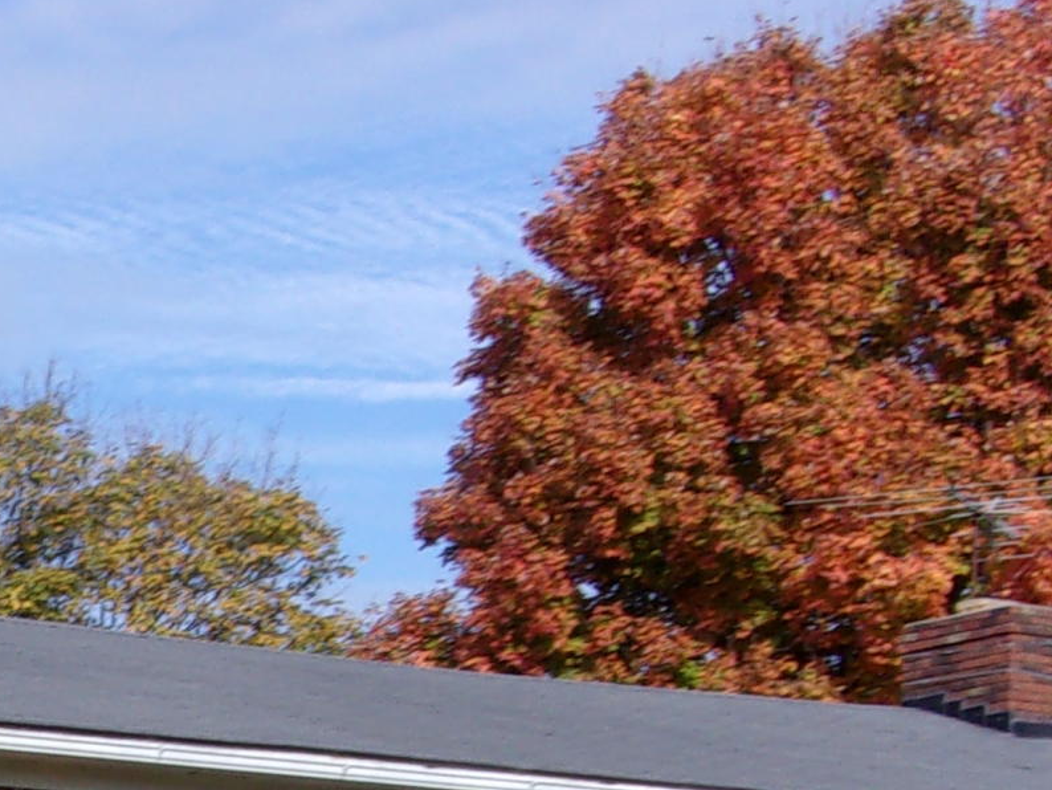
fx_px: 4134
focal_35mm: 136
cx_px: -12
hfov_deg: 14.3
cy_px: 1125
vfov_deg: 10.6
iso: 80
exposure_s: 1/100
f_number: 11.8
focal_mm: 6.4
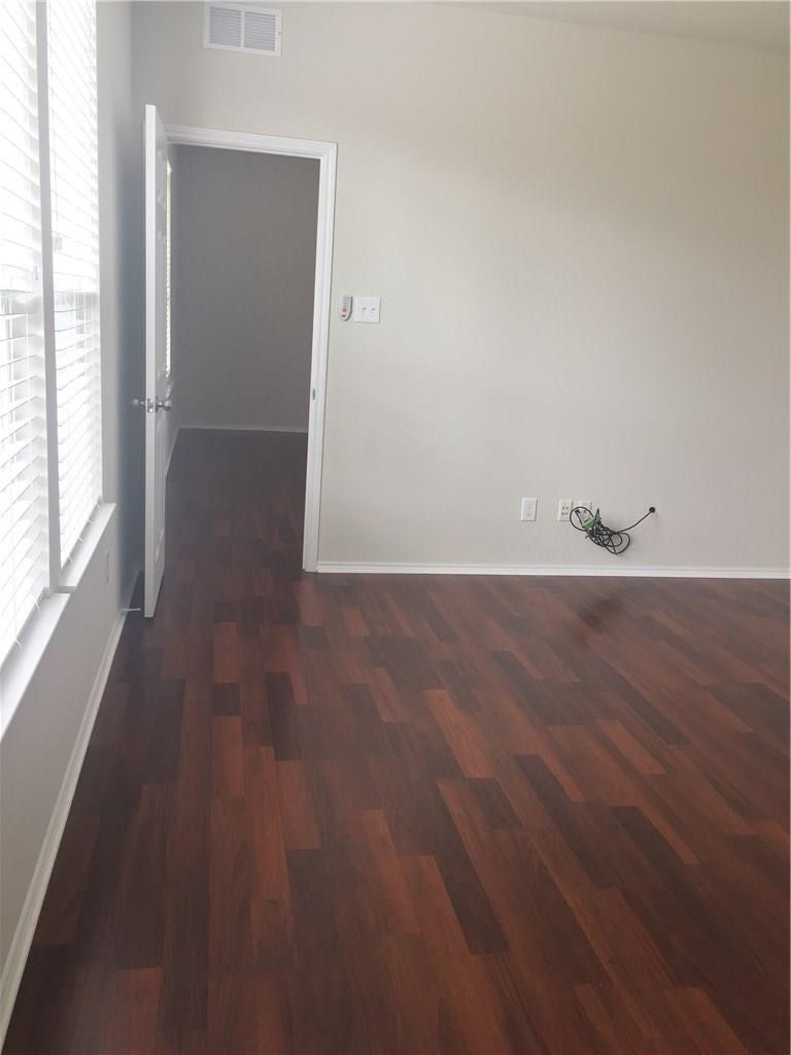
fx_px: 884
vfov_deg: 61.7
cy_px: 528
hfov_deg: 48.2
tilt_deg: -11.9
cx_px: 396
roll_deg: -4.3
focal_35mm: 29
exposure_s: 1/30
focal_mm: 4.15
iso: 64
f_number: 2.2
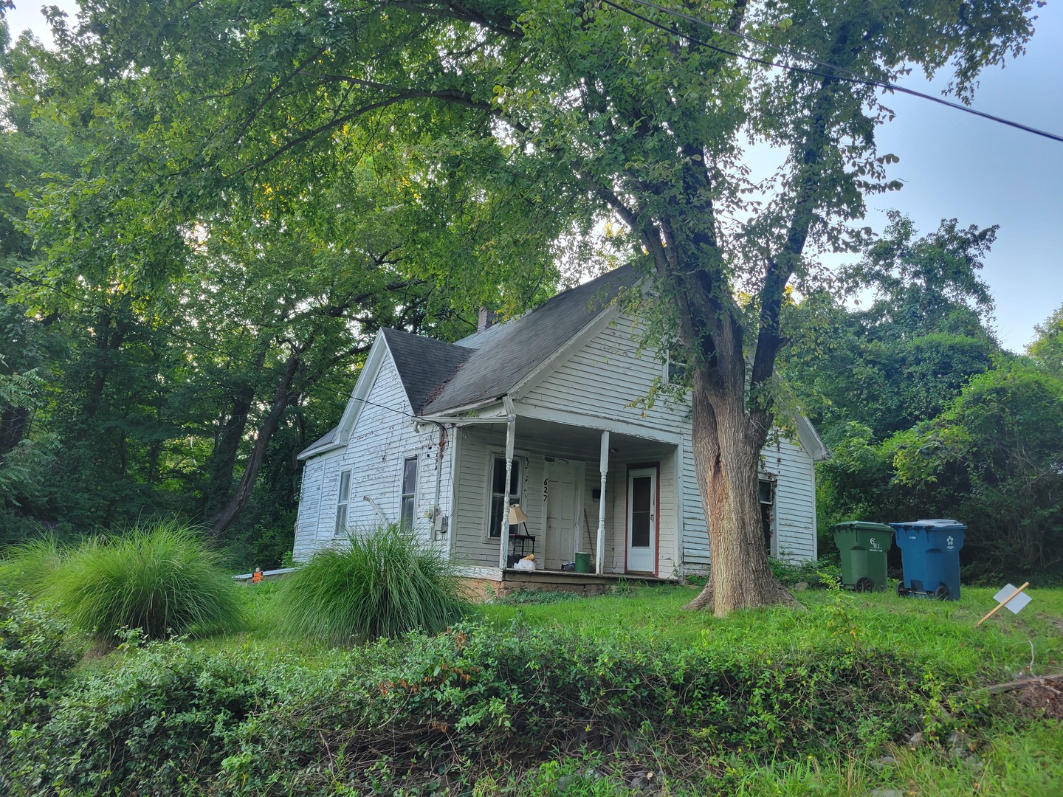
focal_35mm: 26
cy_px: 398
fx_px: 798
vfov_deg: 53.1
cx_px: 532
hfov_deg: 67.3
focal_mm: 5.4
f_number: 1.8
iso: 64
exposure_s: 1/120
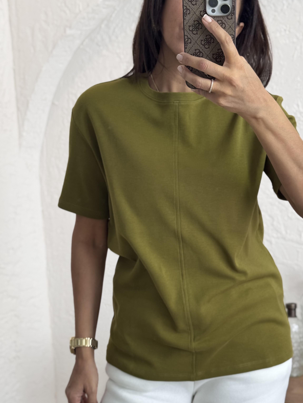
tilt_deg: -26.6
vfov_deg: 30.7
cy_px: 237
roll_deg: +1.2
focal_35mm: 63
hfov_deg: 23.2
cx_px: 195
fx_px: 735
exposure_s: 1/121
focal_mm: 6.76
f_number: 1.78
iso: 80
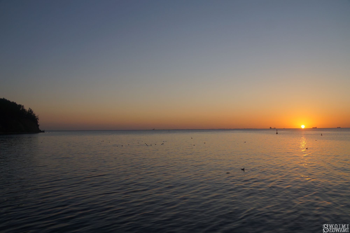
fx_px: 291
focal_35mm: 30
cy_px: 116
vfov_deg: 43.6
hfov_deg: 62.0
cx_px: 175
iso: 100
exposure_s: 1/320
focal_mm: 20
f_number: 4.5
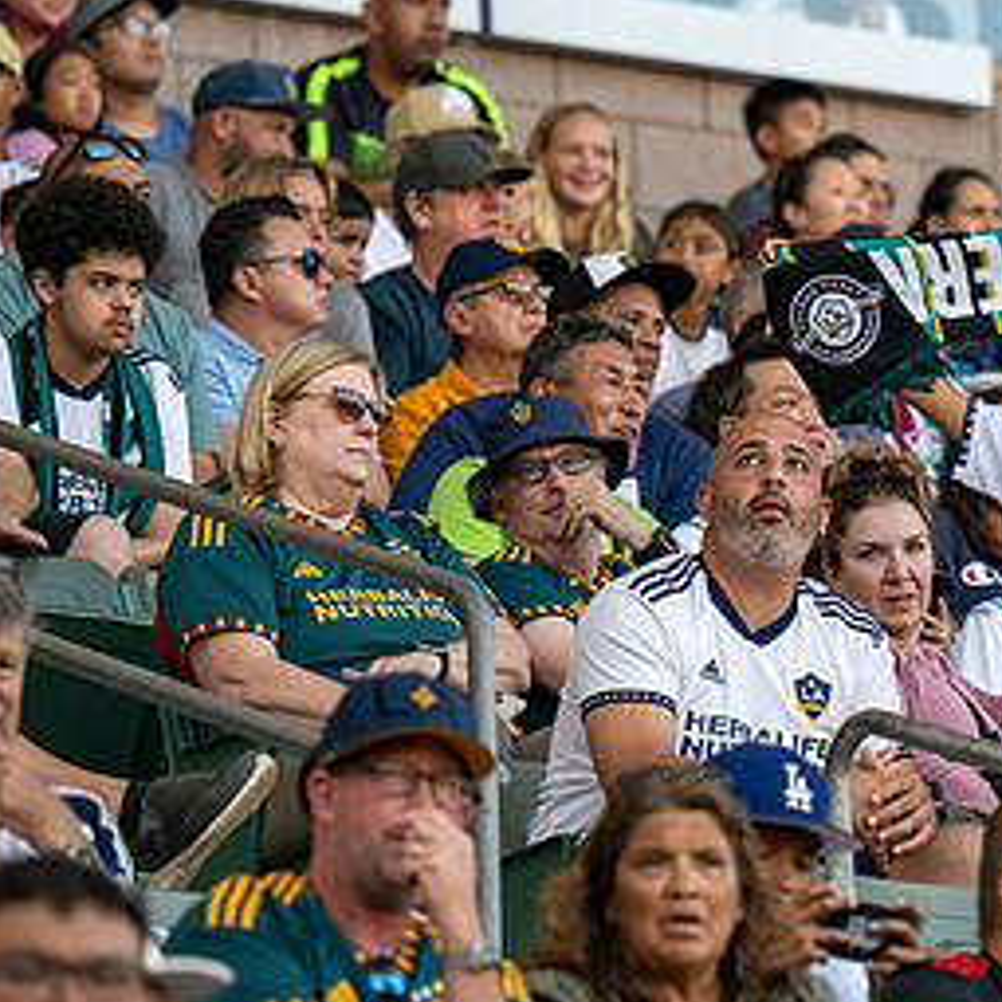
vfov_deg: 4.2
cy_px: 440
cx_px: 1100
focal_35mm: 420
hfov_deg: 4.2
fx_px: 13755
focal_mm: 145
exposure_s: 1/1000
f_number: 2.8
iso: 500
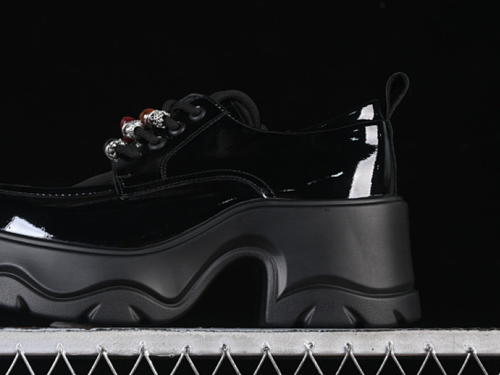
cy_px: 176
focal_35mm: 106
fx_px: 1531
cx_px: 186
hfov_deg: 18.5
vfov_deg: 14.0
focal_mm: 50
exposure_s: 1/60
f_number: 6.3
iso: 160
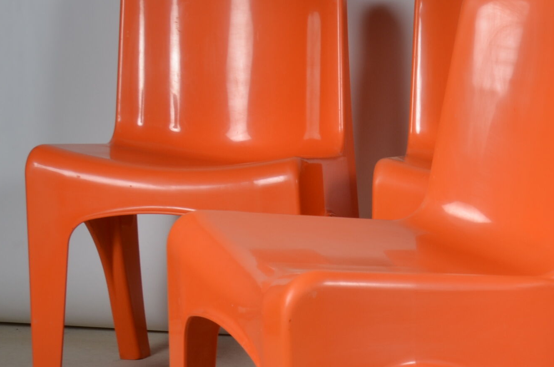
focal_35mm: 92
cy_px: 355
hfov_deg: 20.8
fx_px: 1413
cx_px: 647
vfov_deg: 14.6
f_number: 14
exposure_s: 1/125
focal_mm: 22
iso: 100
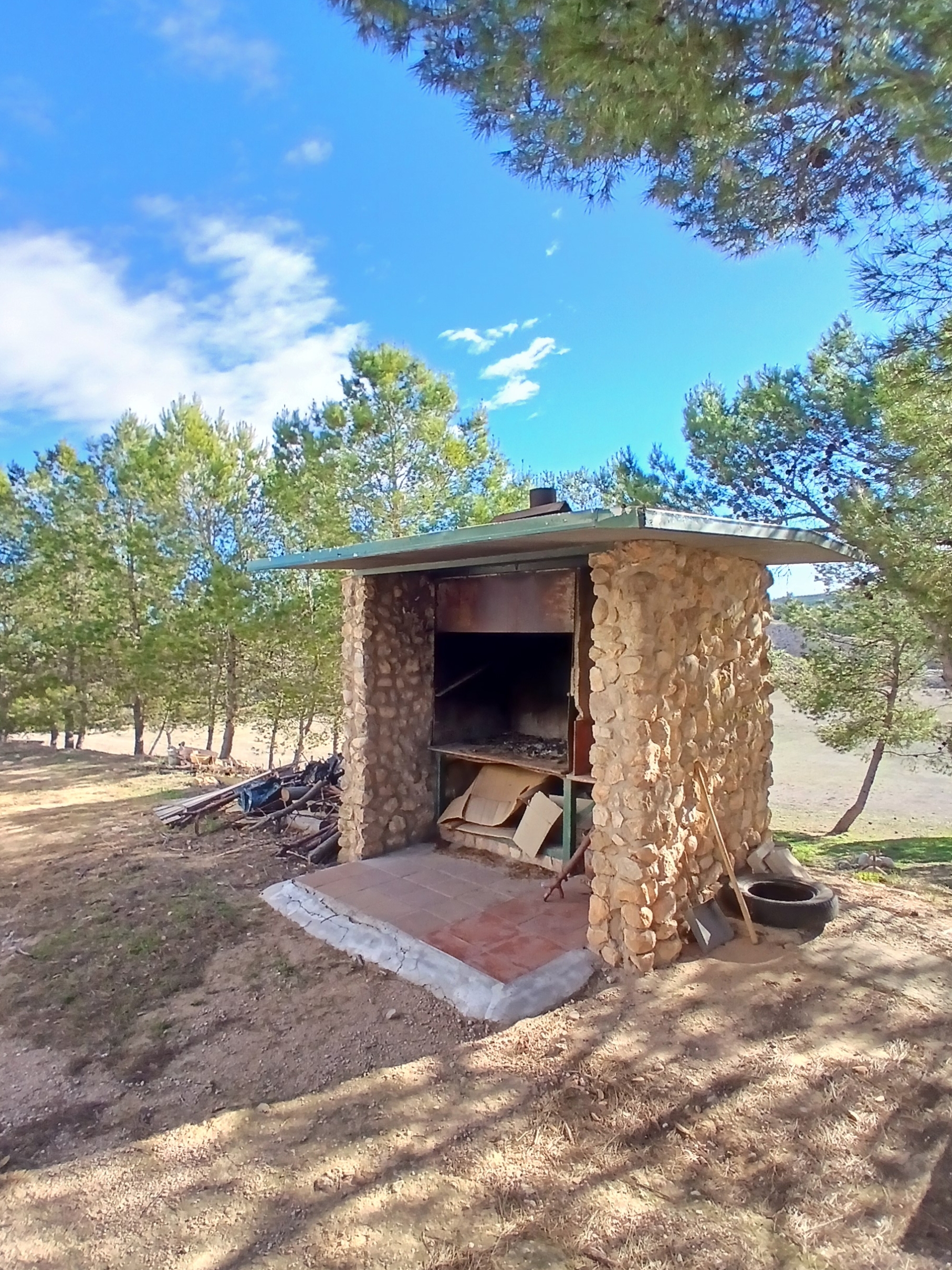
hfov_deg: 71.5
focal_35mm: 18
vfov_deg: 87.7
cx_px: 452
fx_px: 660
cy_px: 649
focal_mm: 1.4
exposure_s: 1/333
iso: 50
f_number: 2.2
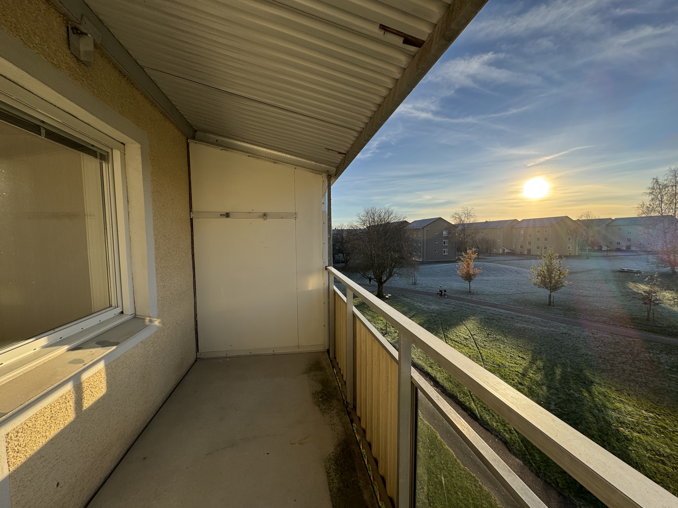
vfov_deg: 85.7
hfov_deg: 102.1
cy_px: 254
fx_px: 274
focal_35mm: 14
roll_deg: +0.6
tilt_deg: -2.9
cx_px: 339
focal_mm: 2.22
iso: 40
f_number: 2.2
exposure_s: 1/1277
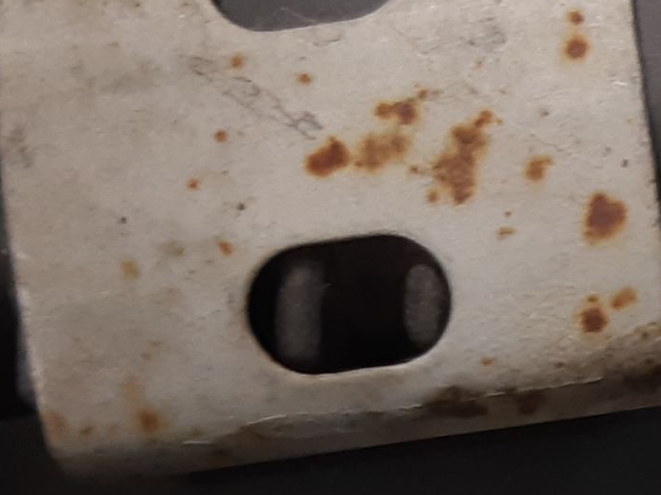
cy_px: 607
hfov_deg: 22.4
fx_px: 1450
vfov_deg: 18.3
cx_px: 901
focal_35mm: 76
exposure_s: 1/50
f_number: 1.7
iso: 100
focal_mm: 3.93
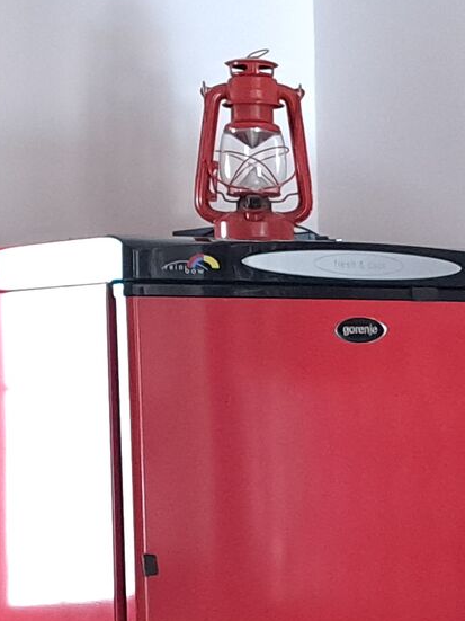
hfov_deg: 11.9
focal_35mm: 122
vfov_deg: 16.0
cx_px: 555
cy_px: 521
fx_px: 2186
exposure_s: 1/50
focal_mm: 5.23
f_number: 1.8
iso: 640
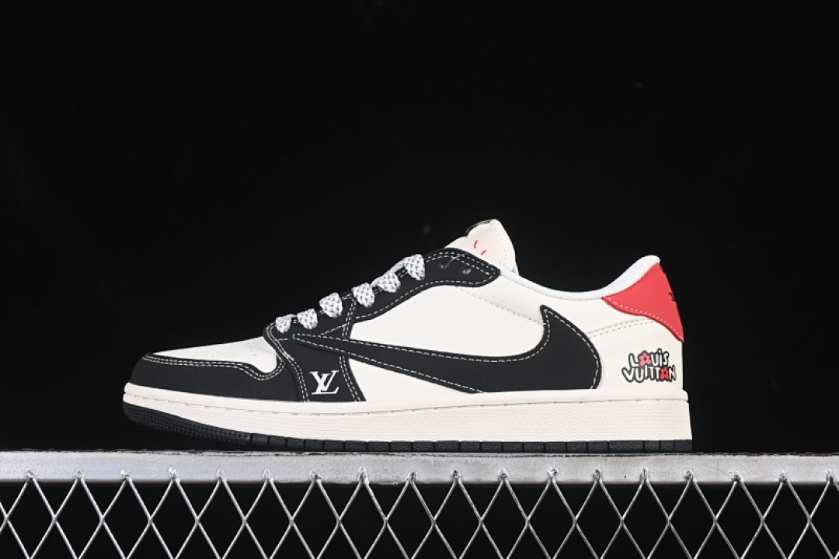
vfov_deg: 18.2
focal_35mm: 75
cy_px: 280
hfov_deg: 27.0
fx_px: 1748
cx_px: 420
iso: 160
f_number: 7.1
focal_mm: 50
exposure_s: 1/60
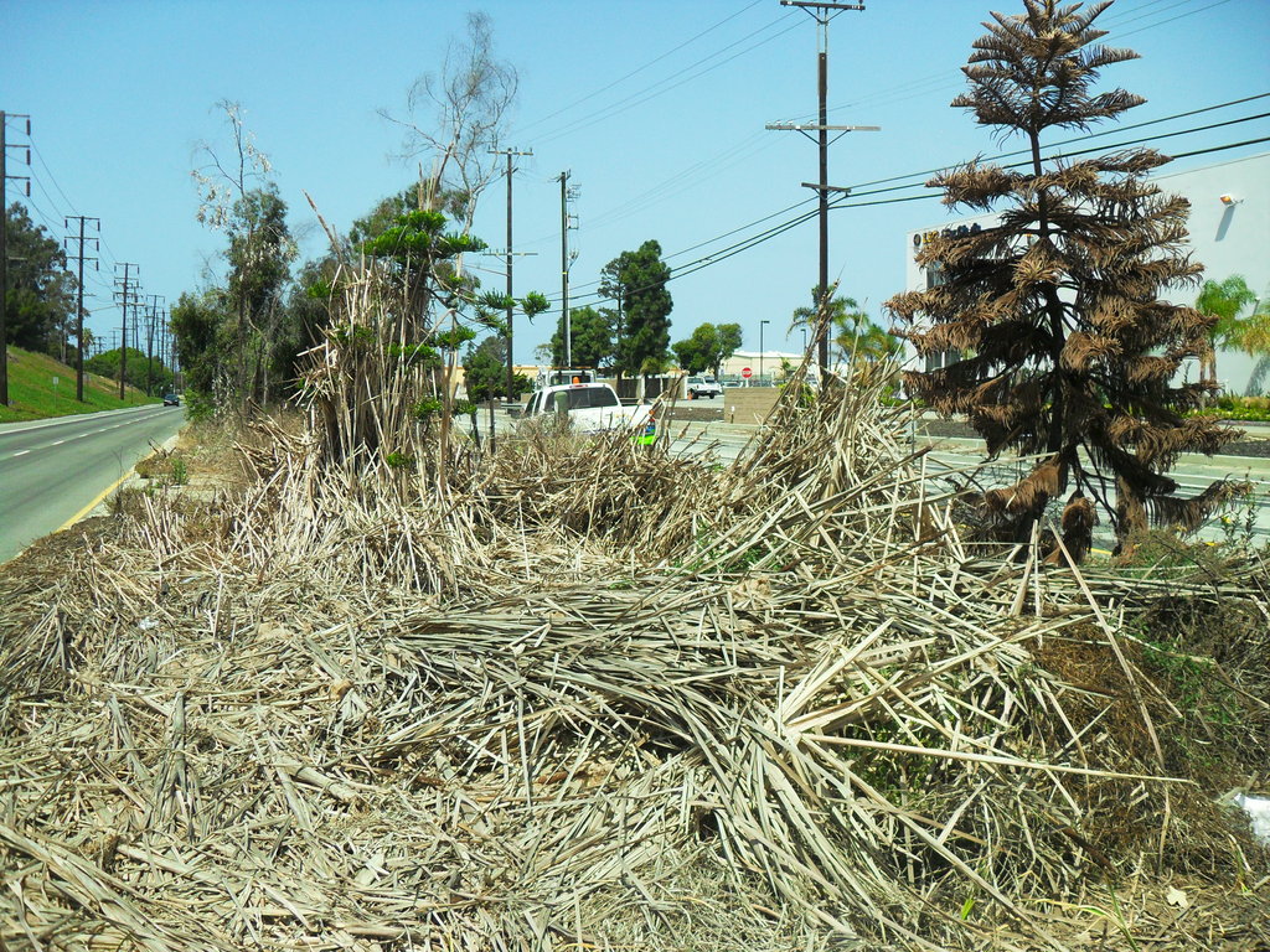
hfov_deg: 52.6
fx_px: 1284
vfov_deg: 40.7
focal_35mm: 35
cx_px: 635
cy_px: 476
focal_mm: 6.2
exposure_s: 1/180
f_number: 8.9
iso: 100
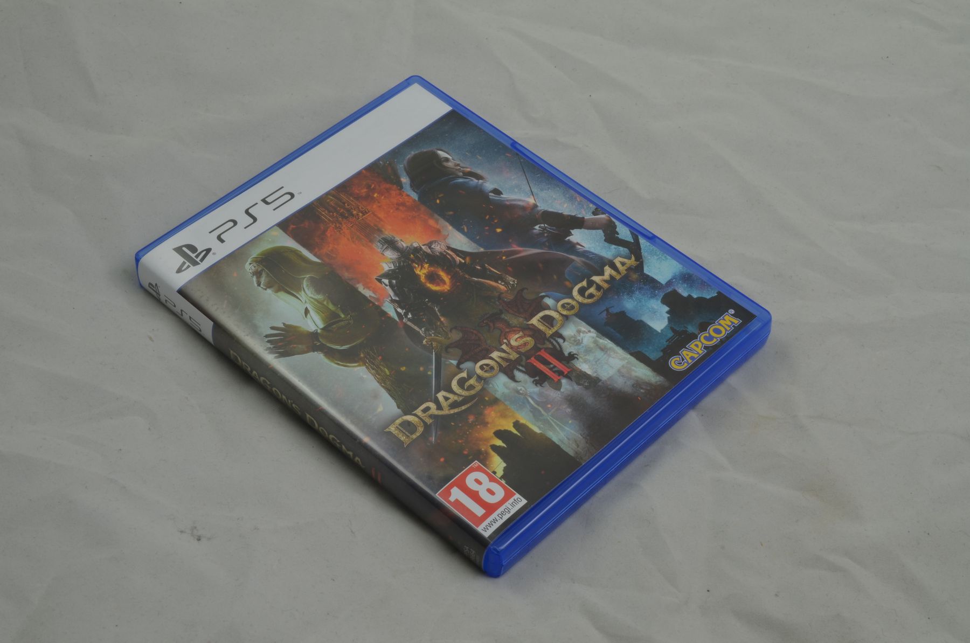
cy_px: 322
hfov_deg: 33.5
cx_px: 485
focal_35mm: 60
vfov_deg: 22.5
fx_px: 1614
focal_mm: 40
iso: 100
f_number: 20
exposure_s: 1/3
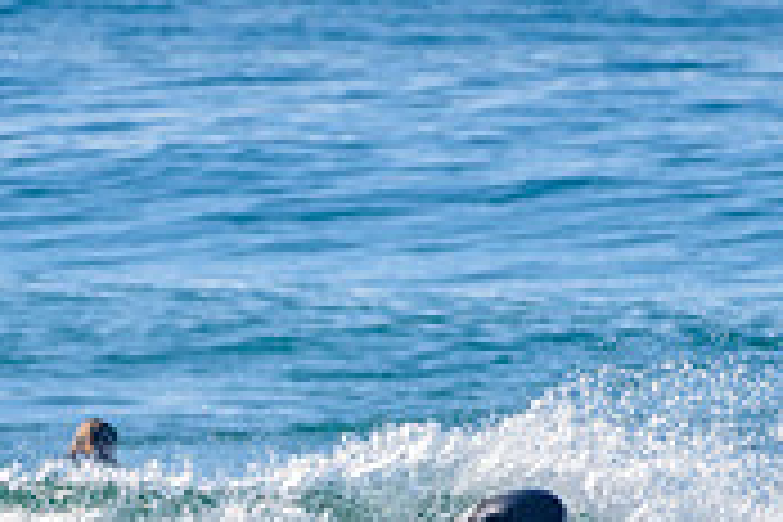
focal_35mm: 2040
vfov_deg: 0.7
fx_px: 44367
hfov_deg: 1.0
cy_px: 611
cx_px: 327
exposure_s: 1/2000
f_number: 5.6
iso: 160
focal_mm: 500
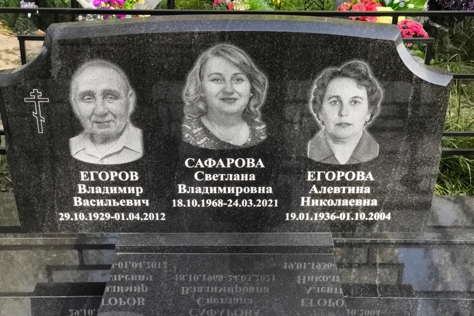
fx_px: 698
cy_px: 156
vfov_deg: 25.5
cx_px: 239
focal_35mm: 53
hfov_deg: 37.5
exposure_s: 1/218
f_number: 1.7
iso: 50
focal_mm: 4.71
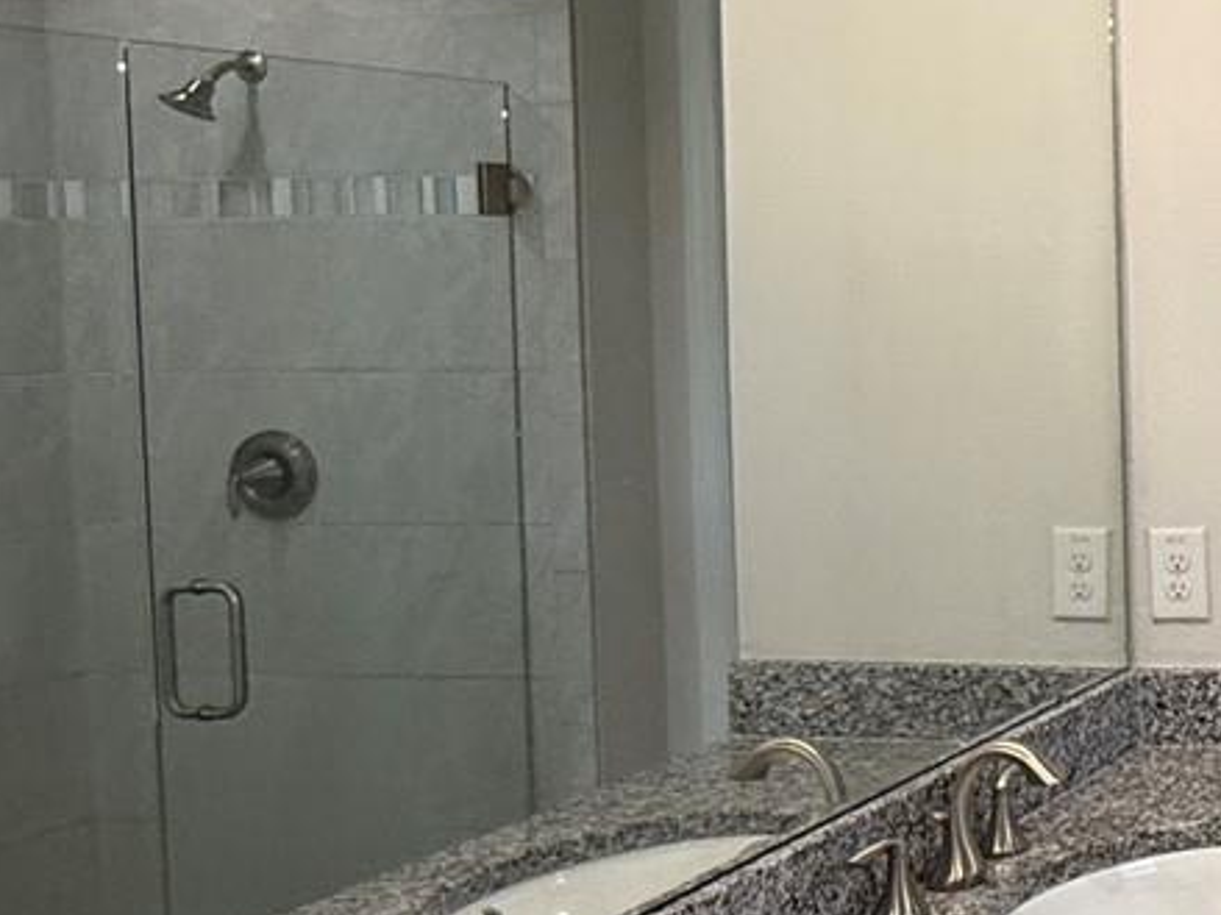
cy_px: 348
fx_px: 1798
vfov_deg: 28.5
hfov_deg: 28.0
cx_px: 1736
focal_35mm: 51
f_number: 2.2
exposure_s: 1/120
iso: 200
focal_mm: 2.22
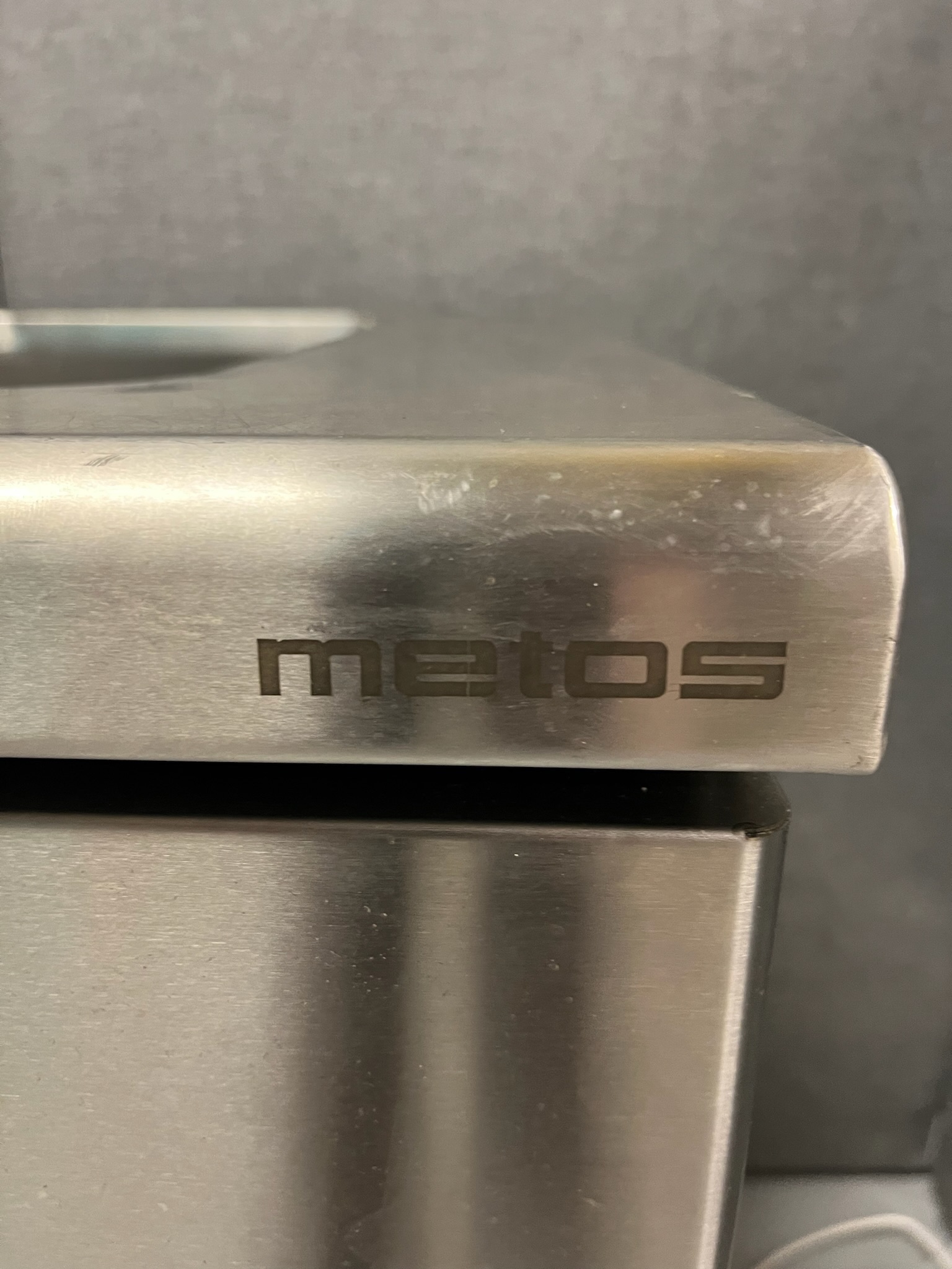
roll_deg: -0.2
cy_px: 634
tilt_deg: -18.2
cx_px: 476
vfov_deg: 67.3
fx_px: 953
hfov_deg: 53.1
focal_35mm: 26
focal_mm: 5.1
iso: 320
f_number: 1.6
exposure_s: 1/50
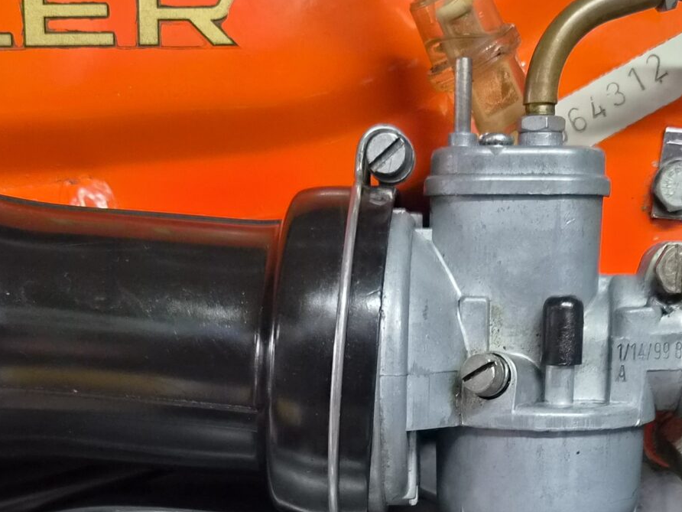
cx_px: 362
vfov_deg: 20.4
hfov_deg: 29.4
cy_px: 660
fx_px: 1300
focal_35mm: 66
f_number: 1.8
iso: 800
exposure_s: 1/100
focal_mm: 5.4
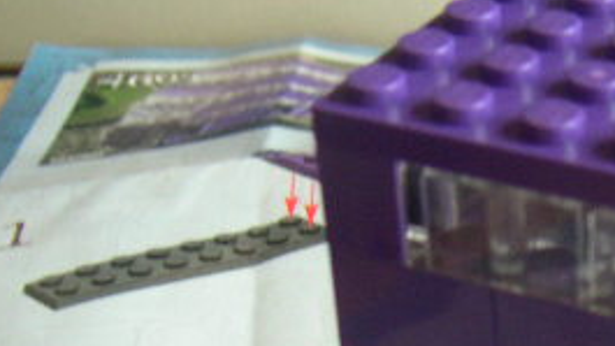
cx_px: 638
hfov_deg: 20.6
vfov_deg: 11.6
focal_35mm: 100
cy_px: 502
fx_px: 1631
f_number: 2.8
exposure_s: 1/12
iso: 100
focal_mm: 6
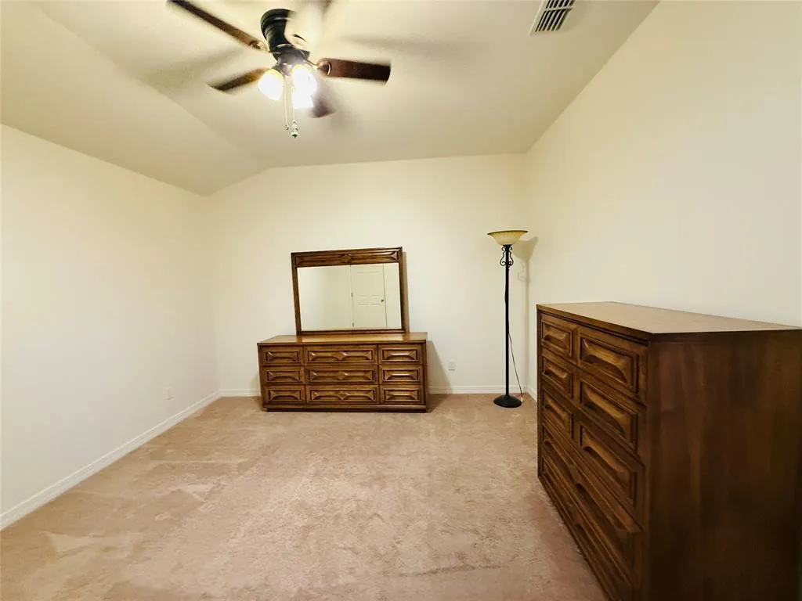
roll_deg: +2.4
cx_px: 401
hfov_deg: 102.1
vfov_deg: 85.7
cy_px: 300
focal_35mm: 14
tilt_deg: -4.2
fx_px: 324
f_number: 2.2
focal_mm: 2.22
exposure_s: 1/60
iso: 800
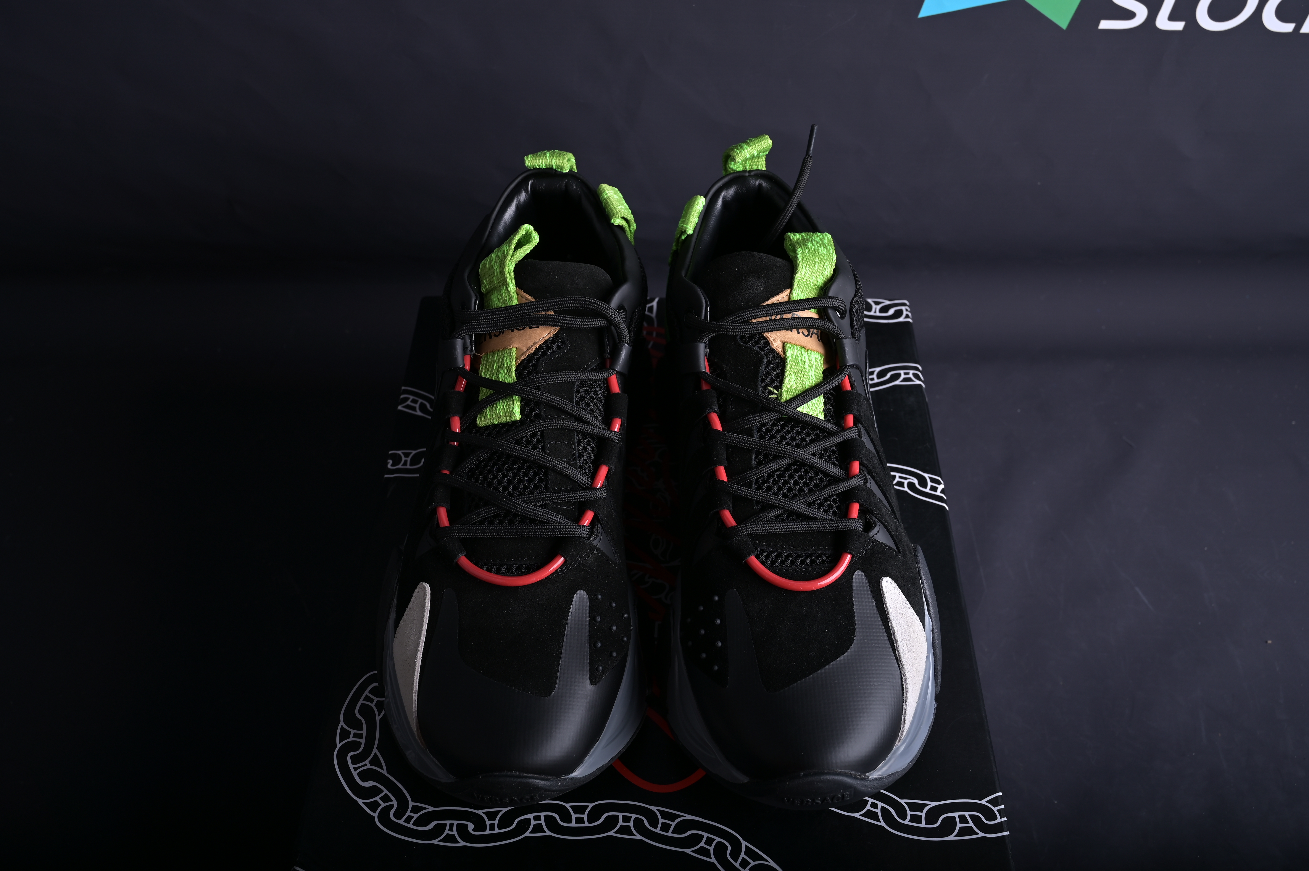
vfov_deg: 38.8
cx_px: 654
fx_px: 1235
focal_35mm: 34
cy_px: 436
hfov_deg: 55.8
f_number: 9
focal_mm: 34
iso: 100
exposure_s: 1/250
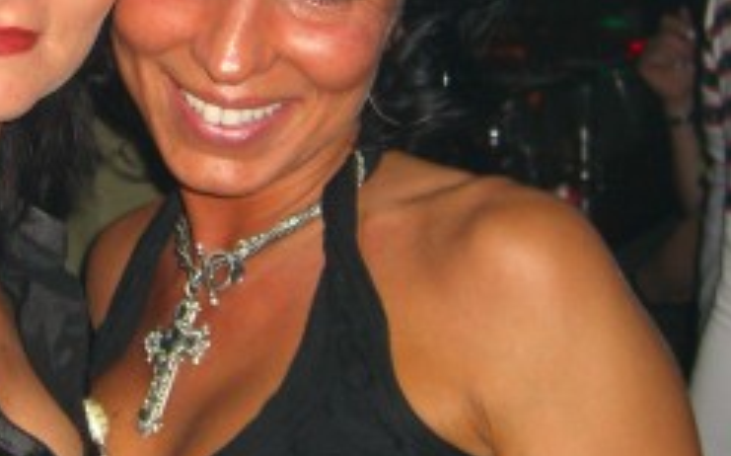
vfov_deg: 13.3
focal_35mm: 98
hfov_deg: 20.9
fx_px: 1951
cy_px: 95
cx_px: 115
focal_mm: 7.9
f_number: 2.8
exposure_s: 1/60
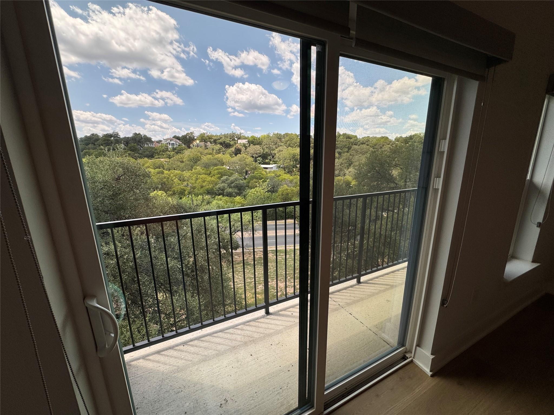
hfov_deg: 102.1
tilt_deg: -13.2
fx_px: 224
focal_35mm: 14
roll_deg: +0.9
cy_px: 208
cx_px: 277
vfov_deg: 85.7
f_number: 2.2
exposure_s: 1/675
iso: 40
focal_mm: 2.22
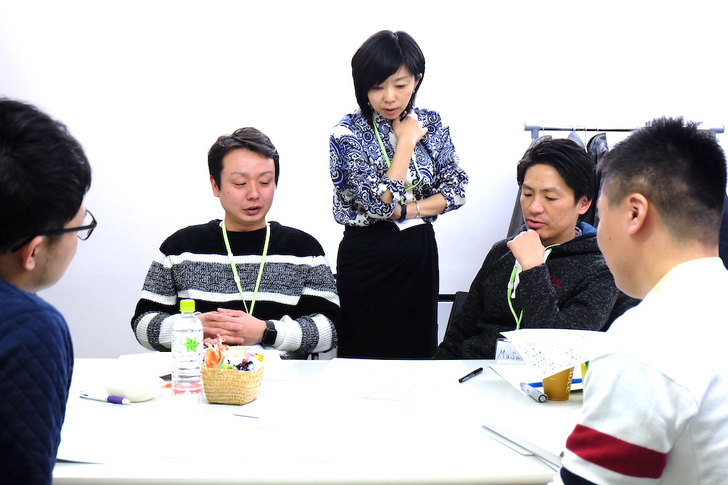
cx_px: 364
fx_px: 991
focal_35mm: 49
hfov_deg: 40.3
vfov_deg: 27.5
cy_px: 242
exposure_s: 1/70
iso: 800
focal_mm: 32.5
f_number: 5
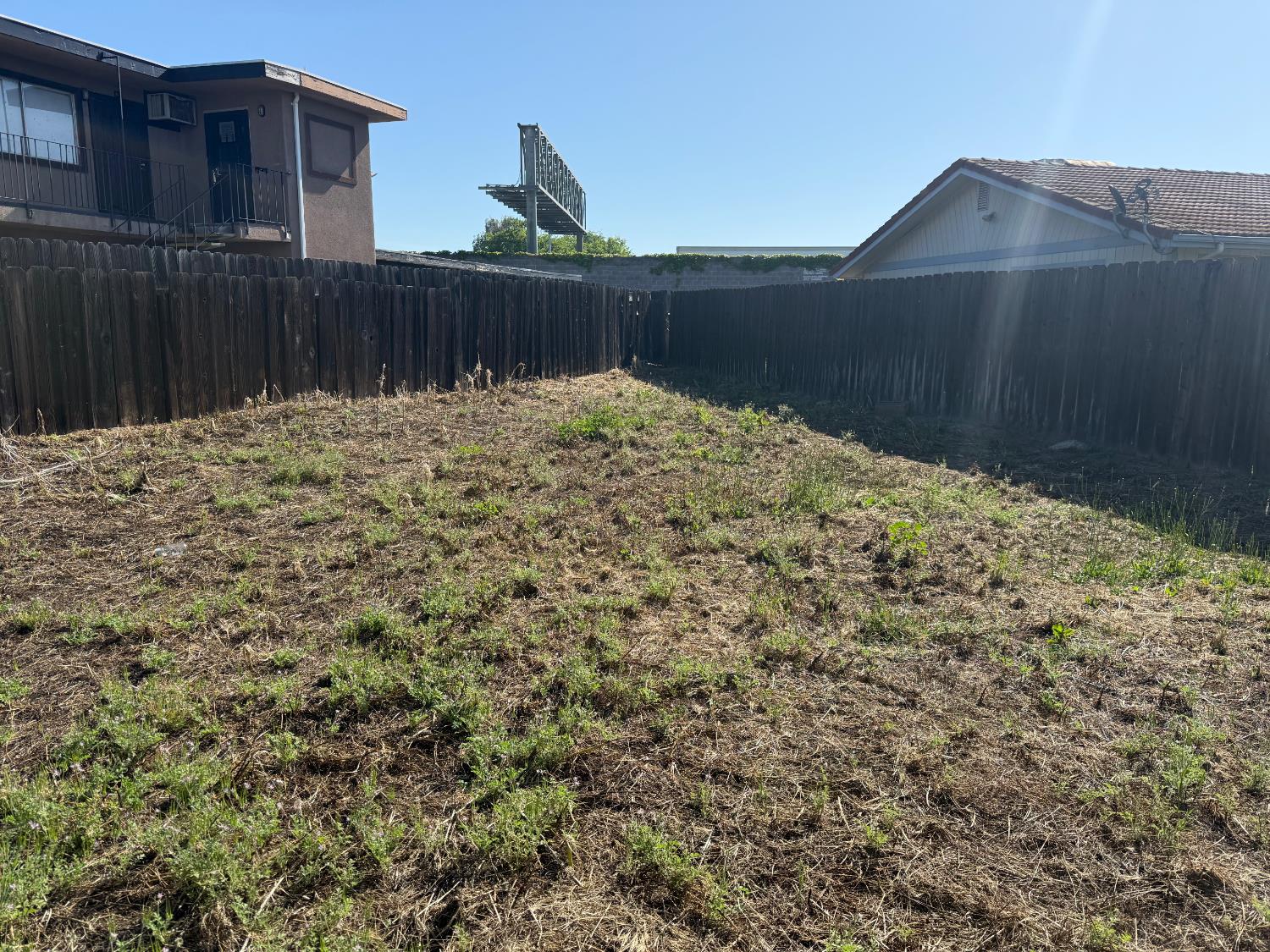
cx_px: 635
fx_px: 881
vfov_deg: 56.8
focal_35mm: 24
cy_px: 476
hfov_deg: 71.6
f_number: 1.78
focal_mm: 6.76
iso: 80
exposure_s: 1/4167
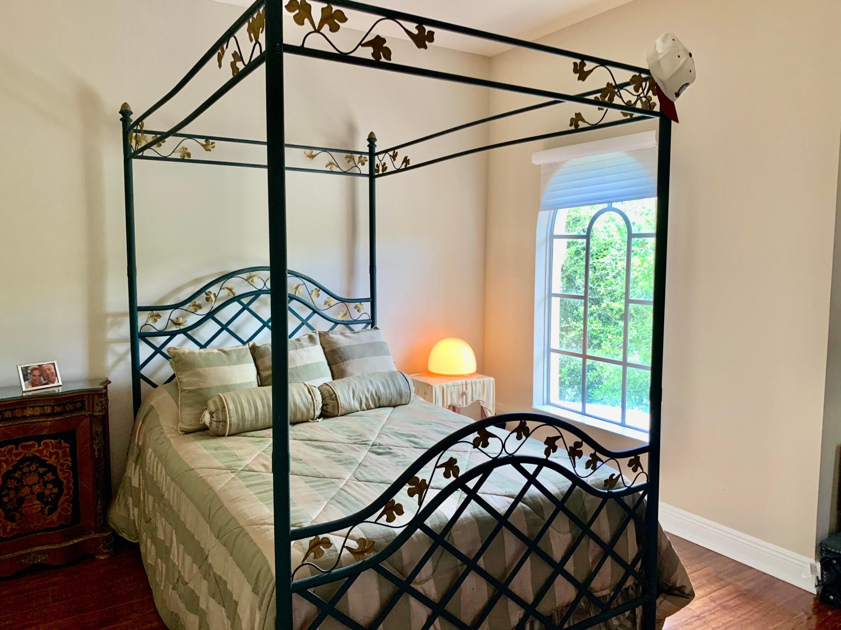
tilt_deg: -6.9
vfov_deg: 53.1
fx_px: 632
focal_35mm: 26
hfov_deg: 67.3
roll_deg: -0.3
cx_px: 420
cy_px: 315
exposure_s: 1/60
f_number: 1.8
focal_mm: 4.25
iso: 125
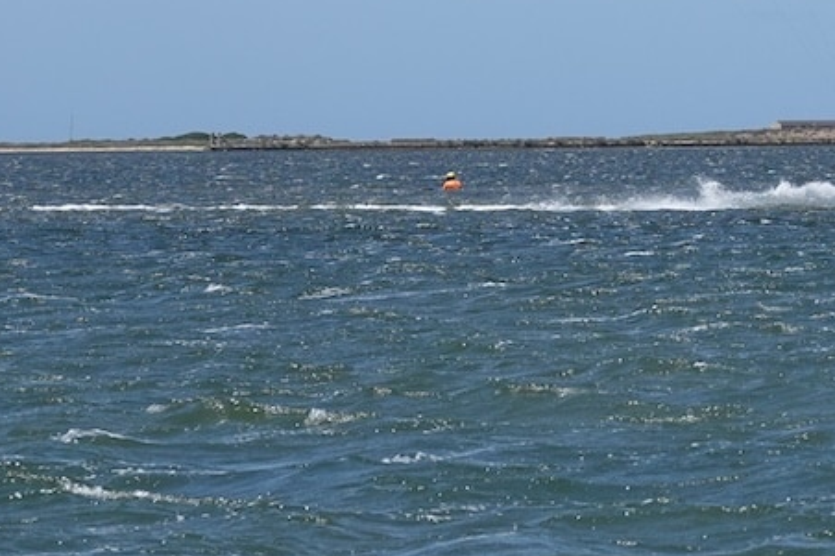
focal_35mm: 316
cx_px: 909
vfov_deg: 4.3
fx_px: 7326
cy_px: -26
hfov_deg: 6.5
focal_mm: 43.48
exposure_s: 1/3200
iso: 320
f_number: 4
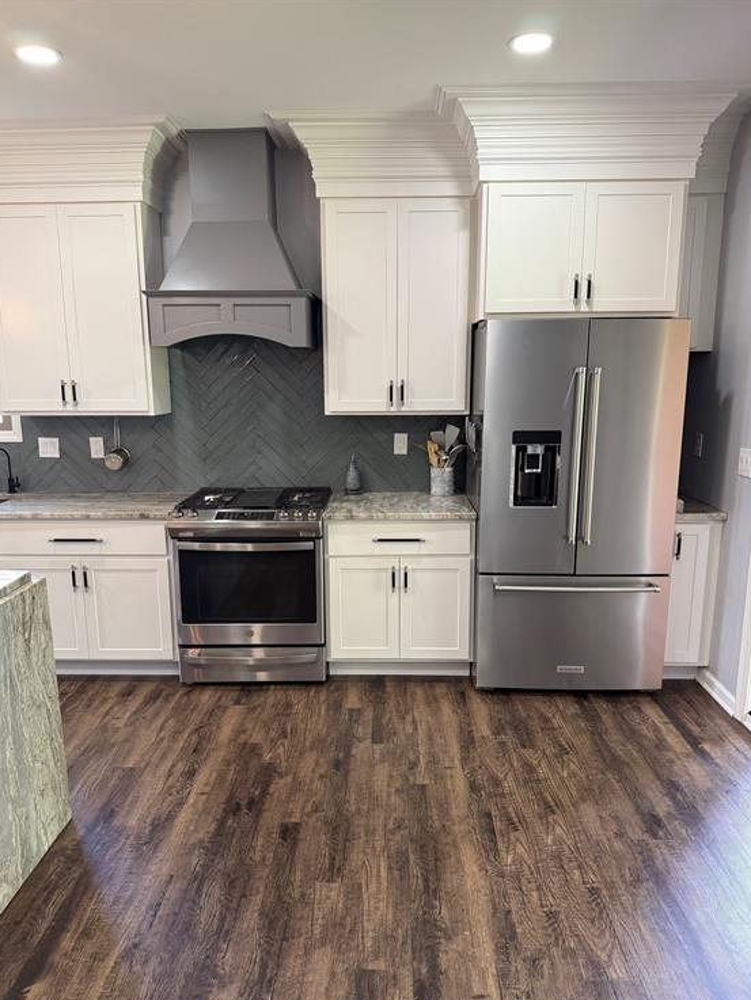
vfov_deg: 69.4
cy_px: 518
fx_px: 723
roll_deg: +0.3
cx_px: 371
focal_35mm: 25
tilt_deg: -9.7
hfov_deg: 54.9
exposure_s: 1/120
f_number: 1.78
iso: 200
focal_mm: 6.76
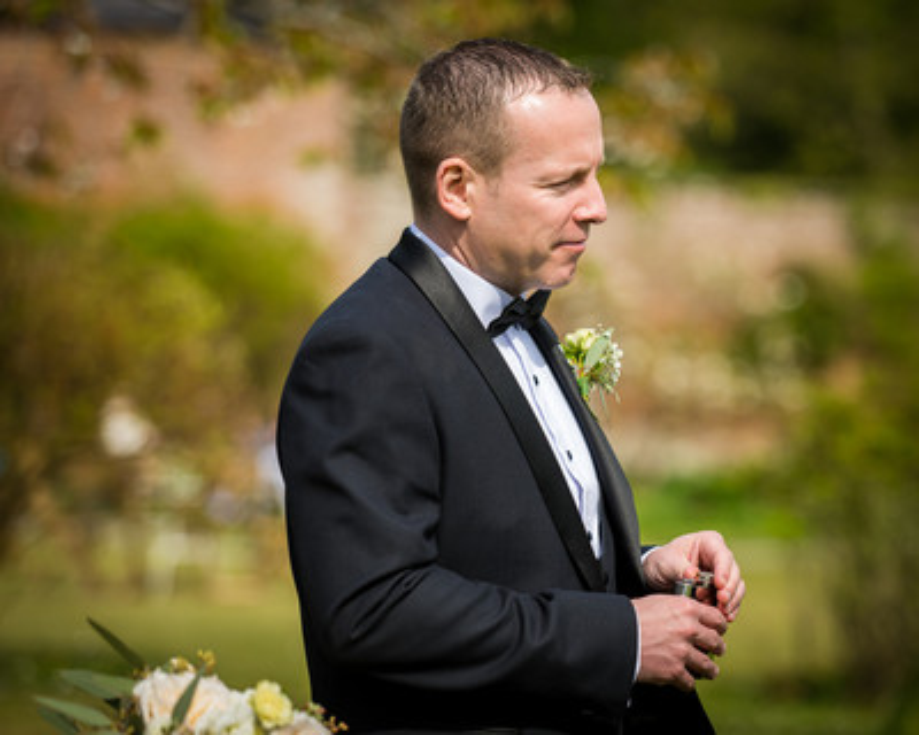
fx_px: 4135
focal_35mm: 152
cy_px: 368
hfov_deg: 12.7
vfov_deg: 10.2
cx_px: 551
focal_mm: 135
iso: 100
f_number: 2.8
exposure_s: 1/1250
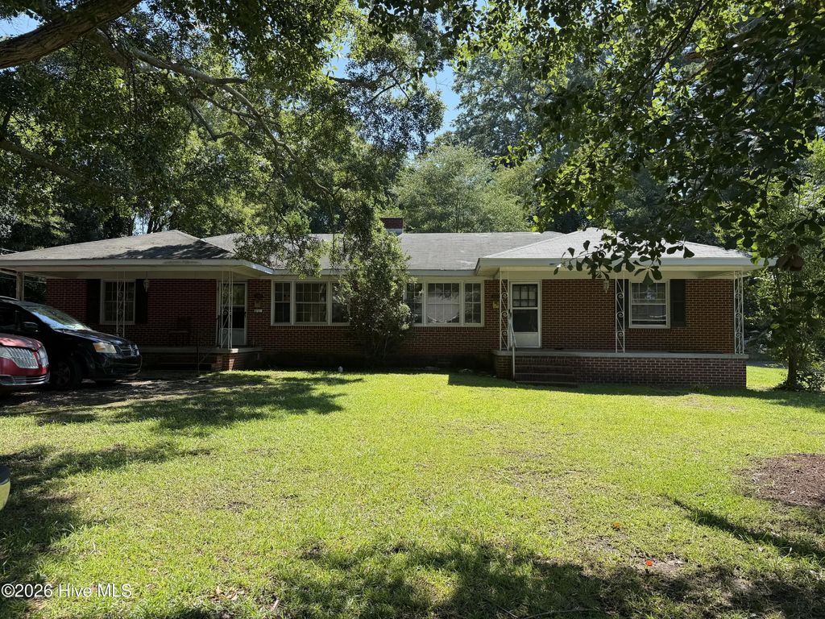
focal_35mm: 24
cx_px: 412
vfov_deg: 56.8
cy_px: 310
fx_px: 572
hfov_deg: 71.6
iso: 80
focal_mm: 6.76
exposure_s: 1/1553
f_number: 1.78
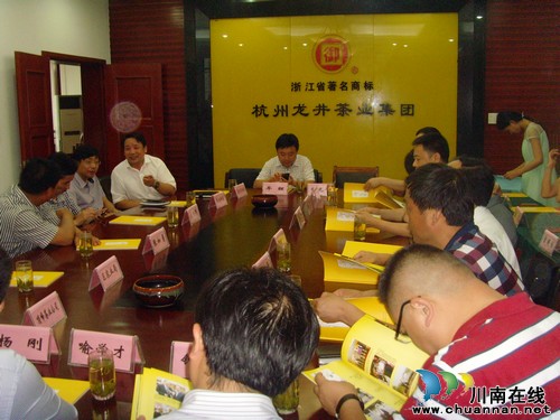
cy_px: 210
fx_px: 631
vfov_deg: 36.8
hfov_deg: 47.9
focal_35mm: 39
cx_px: 280
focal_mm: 6.6
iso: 320
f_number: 3.5
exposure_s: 1/45
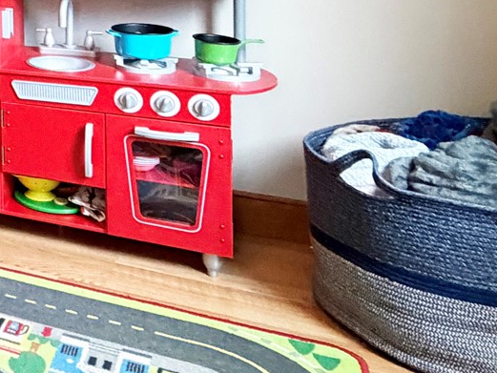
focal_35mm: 55
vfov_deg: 24.1
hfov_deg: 25.0
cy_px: -77
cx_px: -280
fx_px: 790
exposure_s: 1/60
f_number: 2.2
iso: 500
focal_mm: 2.22
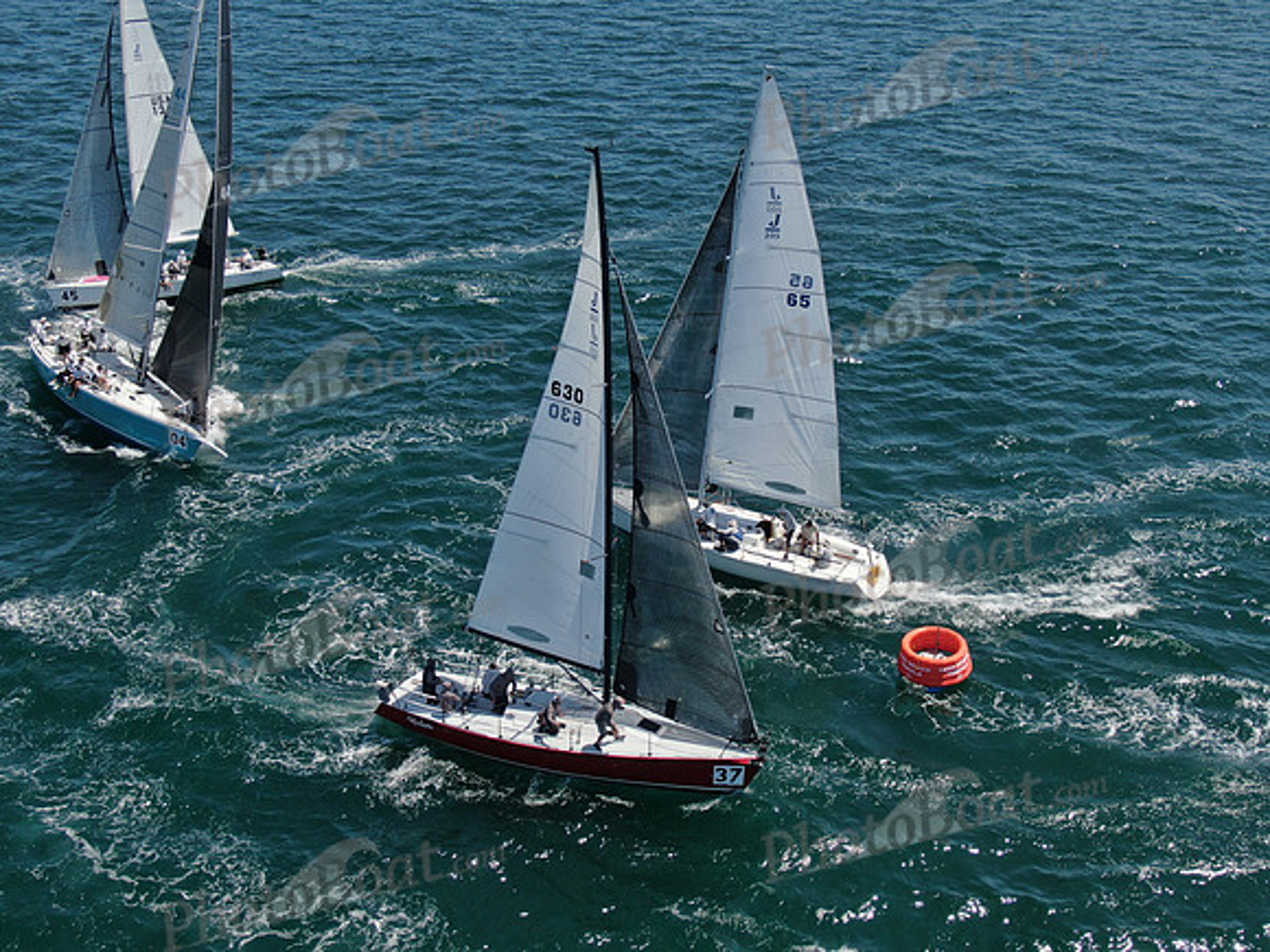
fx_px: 1578
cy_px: 476
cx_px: 635
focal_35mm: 43
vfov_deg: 33.6
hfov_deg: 43.9
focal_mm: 7.39
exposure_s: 1/1000
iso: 100
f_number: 3.6
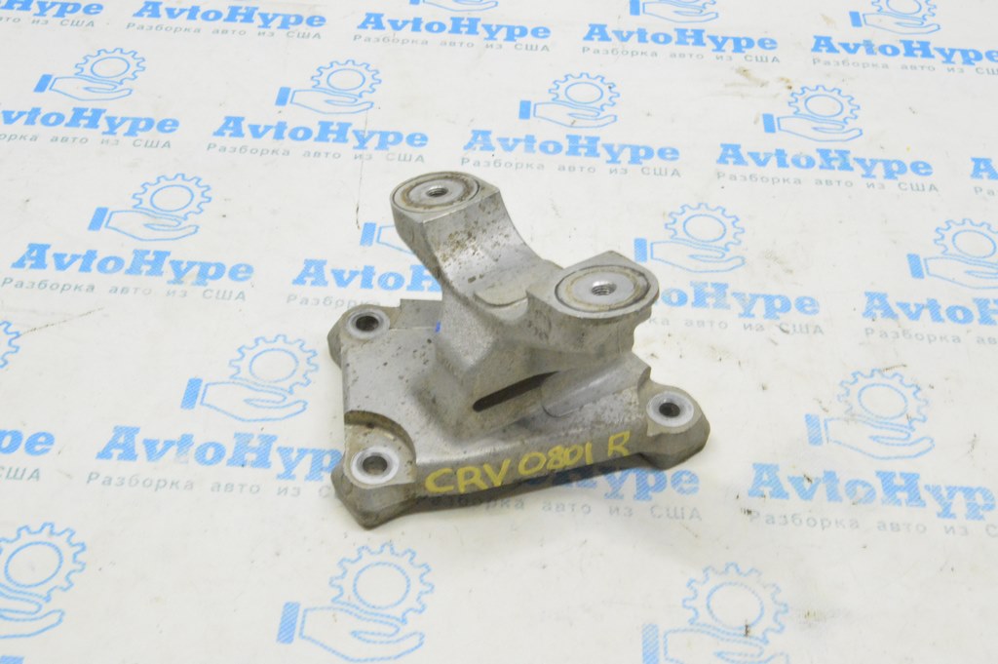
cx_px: 499
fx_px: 1288
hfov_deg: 42.4
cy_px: 332
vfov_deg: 28.9
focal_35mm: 46
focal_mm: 31
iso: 6400
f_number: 20
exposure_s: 1/15
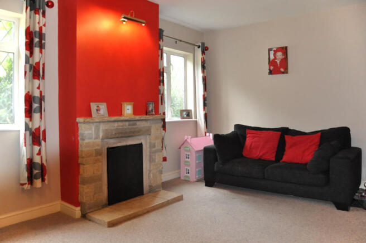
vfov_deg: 47.8
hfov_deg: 67.4
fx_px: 274
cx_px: 183
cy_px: 122
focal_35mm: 27
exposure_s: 1/60
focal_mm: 18
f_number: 4.5
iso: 1250
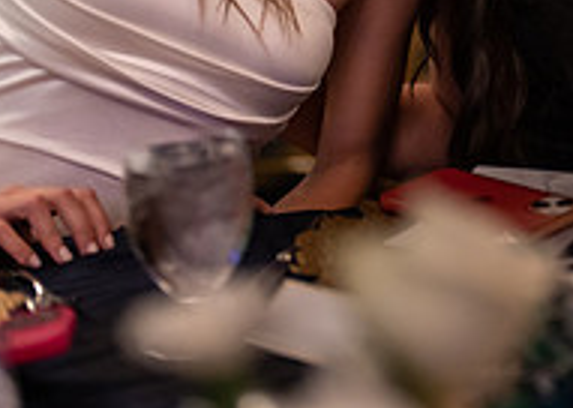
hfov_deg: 12.2
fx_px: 2650
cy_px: -186
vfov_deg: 8.6
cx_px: 606
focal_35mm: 163
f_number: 1.2
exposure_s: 1/400
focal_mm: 50
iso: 1000
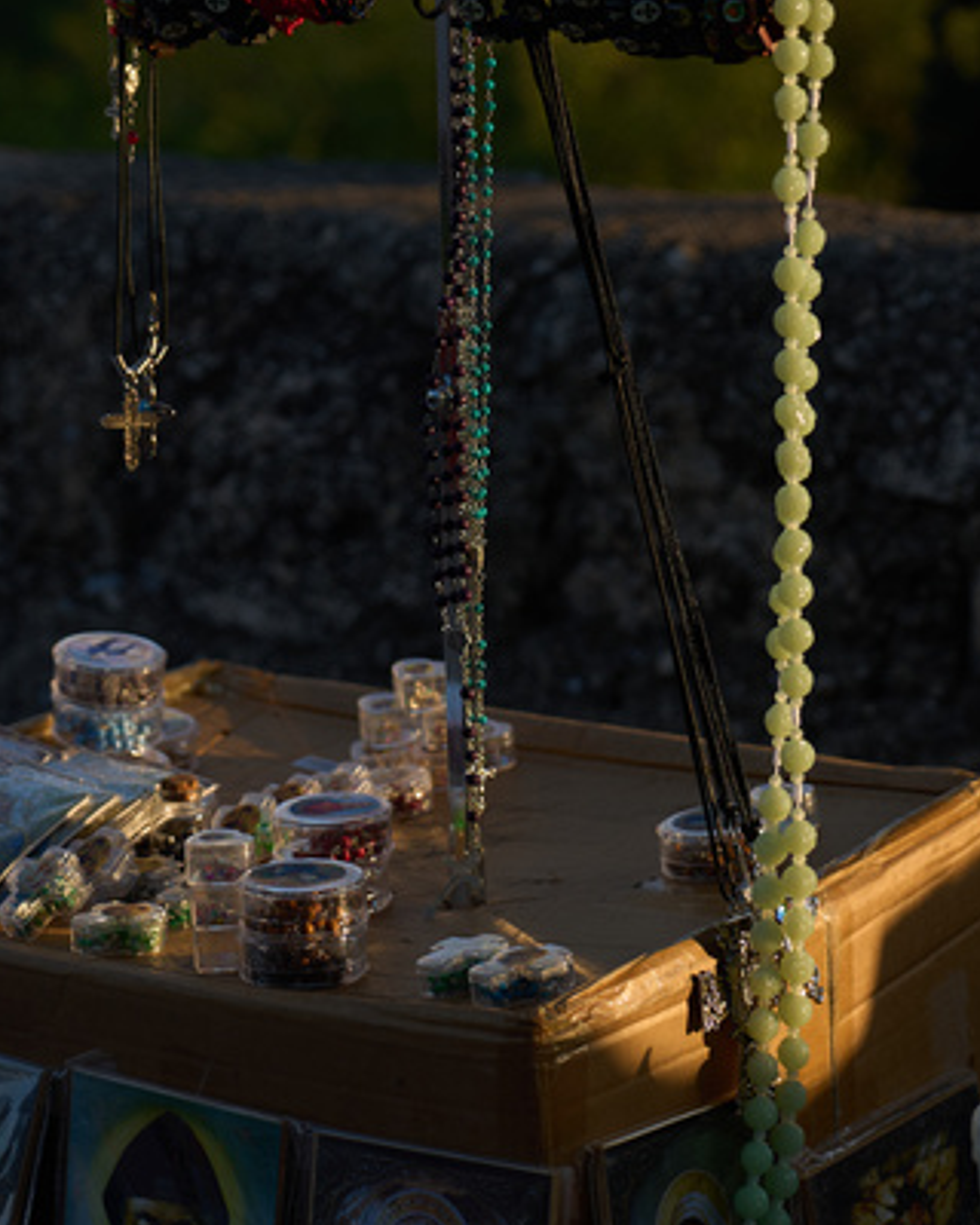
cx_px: 361
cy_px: 695
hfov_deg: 12.8
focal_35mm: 120
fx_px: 4351
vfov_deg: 16.0
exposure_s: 1/400
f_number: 2.8
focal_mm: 50
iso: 50
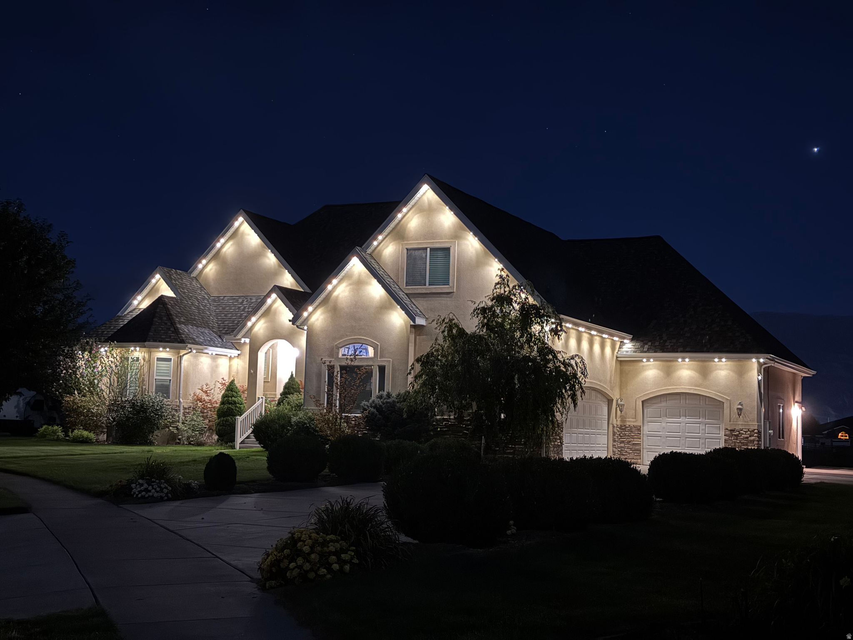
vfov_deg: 30.3
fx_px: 1183
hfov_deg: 39.7
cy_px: 320
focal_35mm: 48
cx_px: 426
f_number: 1.78
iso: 400
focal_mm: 6.76
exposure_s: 1/5
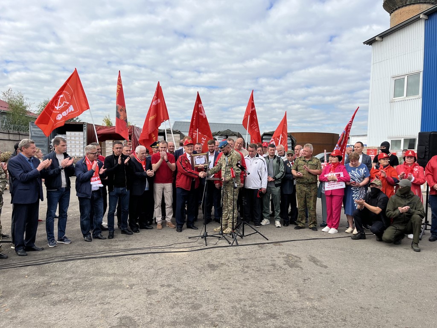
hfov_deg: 67.3
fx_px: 328
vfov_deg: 53.1
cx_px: 218
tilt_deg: -2.0
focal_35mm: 26
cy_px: 164
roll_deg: -2.5
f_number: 1.6
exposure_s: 1/2688
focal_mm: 5.1
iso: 50
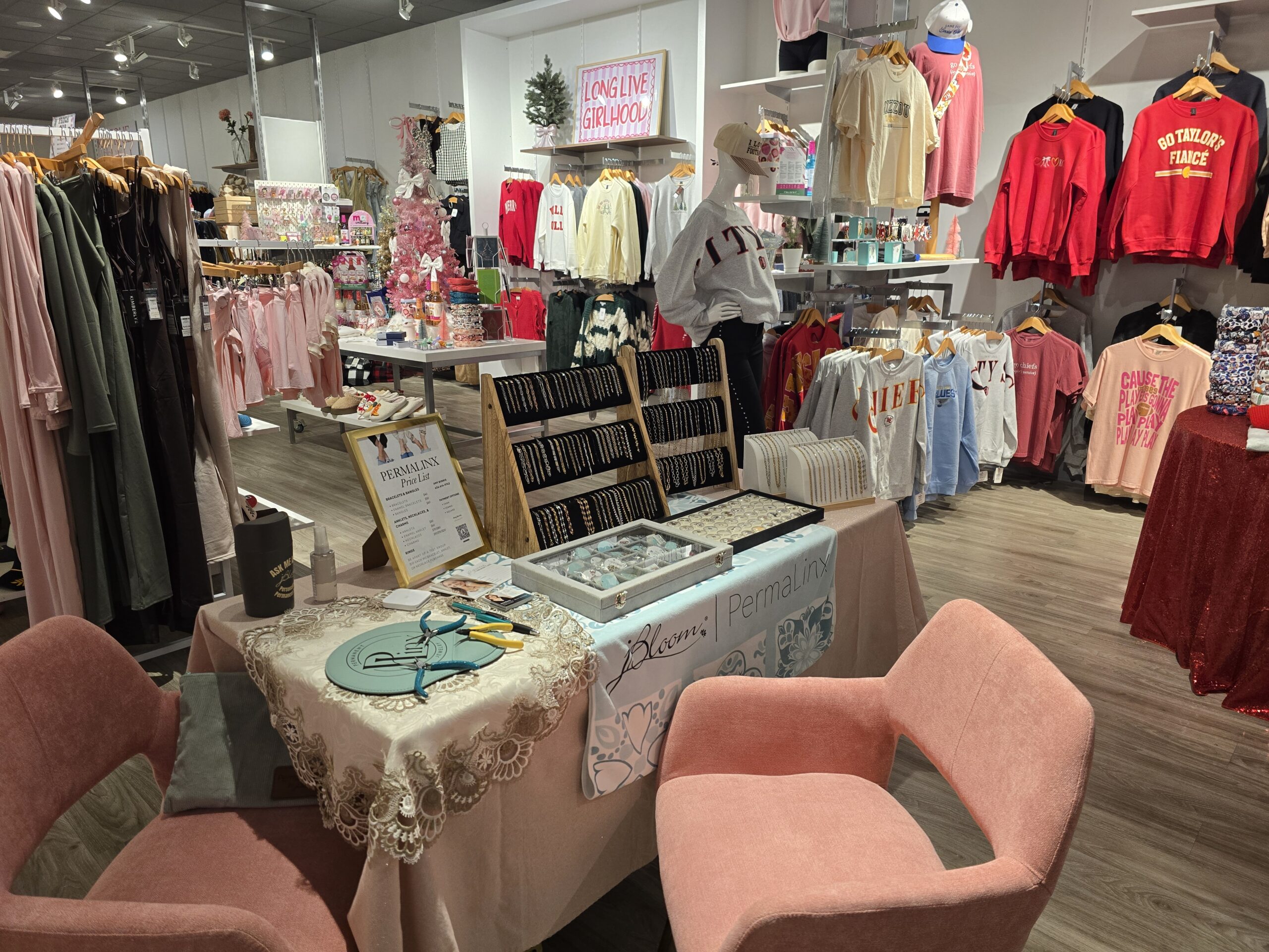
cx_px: 634
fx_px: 843
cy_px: 476
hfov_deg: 73.9
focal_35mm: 23
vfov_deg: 58.9
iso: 160
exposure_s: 1/120
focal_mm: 6.3
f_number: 1.7
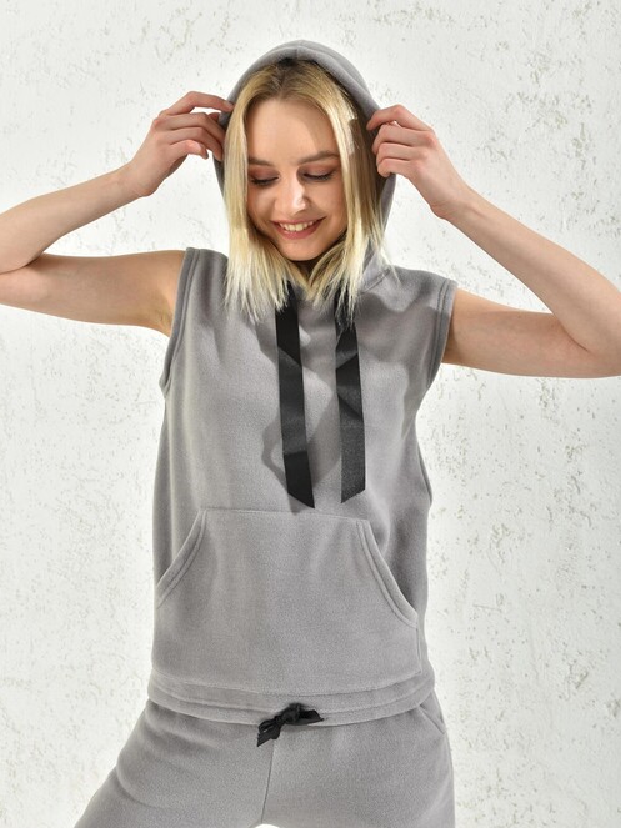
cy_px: 388
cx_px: 310
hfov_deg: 38.7
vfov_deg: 50.1
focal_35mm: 37
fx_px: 885
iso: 100
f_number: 7.1
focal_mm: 34
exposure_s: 1/160
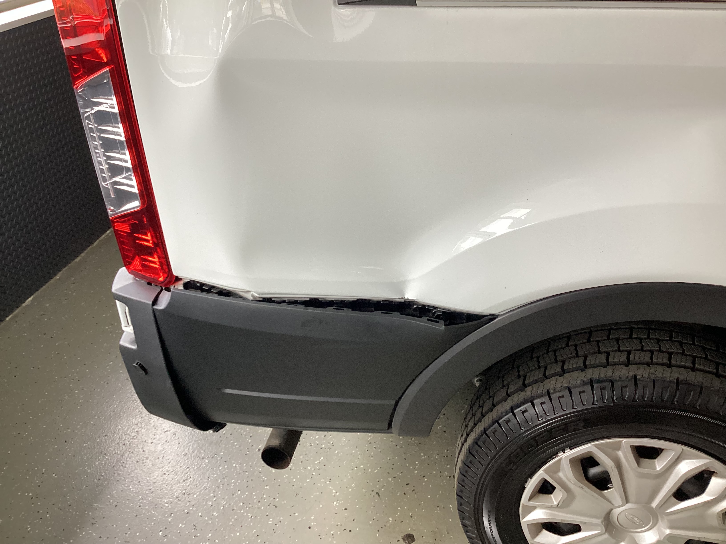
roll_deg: +2.4
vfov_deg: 45.4
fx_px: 650
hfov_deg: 58.4
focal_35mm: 31
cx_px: 363
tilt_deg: -32.1
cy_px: 272
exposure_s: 1/120
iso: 64
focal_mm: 3.3
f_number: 2.4
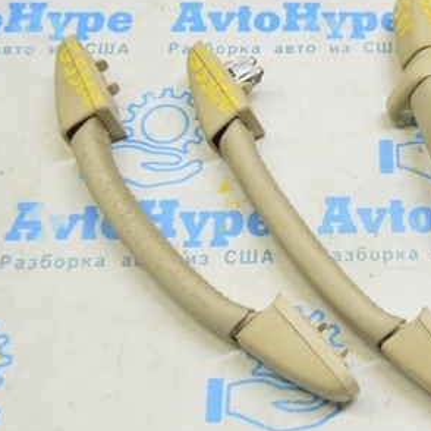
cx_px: 428
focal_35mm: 61
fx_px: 859
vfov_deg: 28.1
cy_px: 244
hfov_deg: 26.7
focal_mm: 22
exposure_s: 1/15
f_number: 5.6
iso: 400
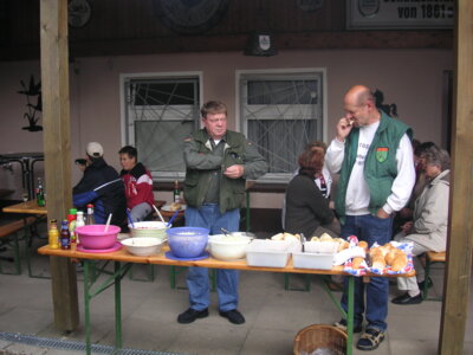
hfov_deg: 50.1
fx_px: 506
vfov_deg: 38.7
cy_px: 178
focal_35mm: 37
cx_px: 236
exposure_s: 1/125
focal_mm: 6.1
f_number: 2.8
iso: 50
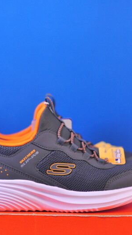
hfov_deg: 10.2
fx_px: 739
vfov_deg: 18.0
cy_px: 118
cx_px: 56
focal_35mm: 119
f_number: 2.2
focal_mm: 50
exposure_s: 1/320
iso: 250
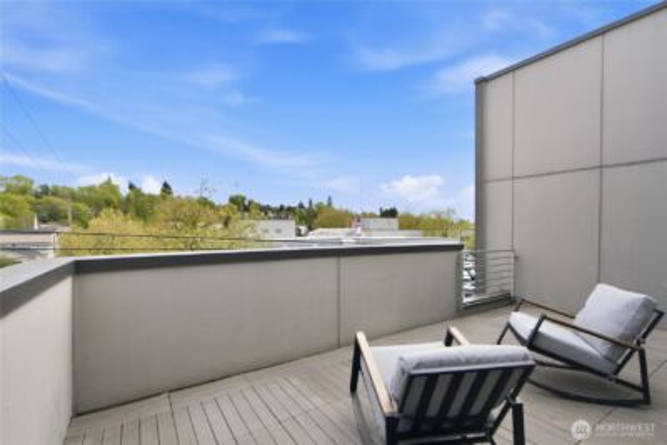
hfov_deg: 96.7
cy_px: 222
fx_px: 297
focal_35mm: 16
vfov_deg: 73.8
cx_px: 334
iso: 400
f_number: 9
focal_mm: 16
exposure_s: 1/640
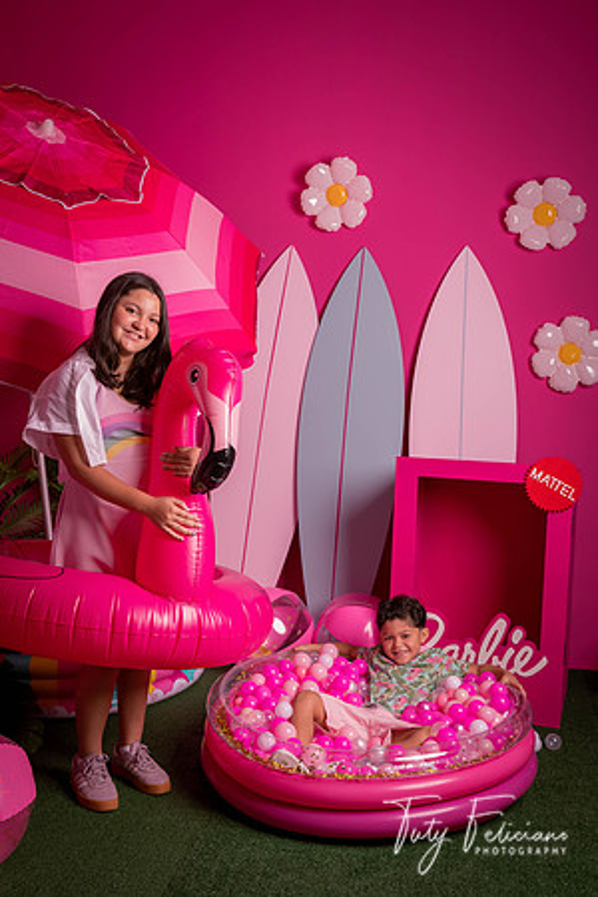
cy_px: 448
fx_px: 922
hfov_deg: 35.9
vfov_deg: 51.9
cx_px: 299
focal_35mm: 37
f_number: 5
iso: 64
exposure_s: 1/200
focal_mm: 37
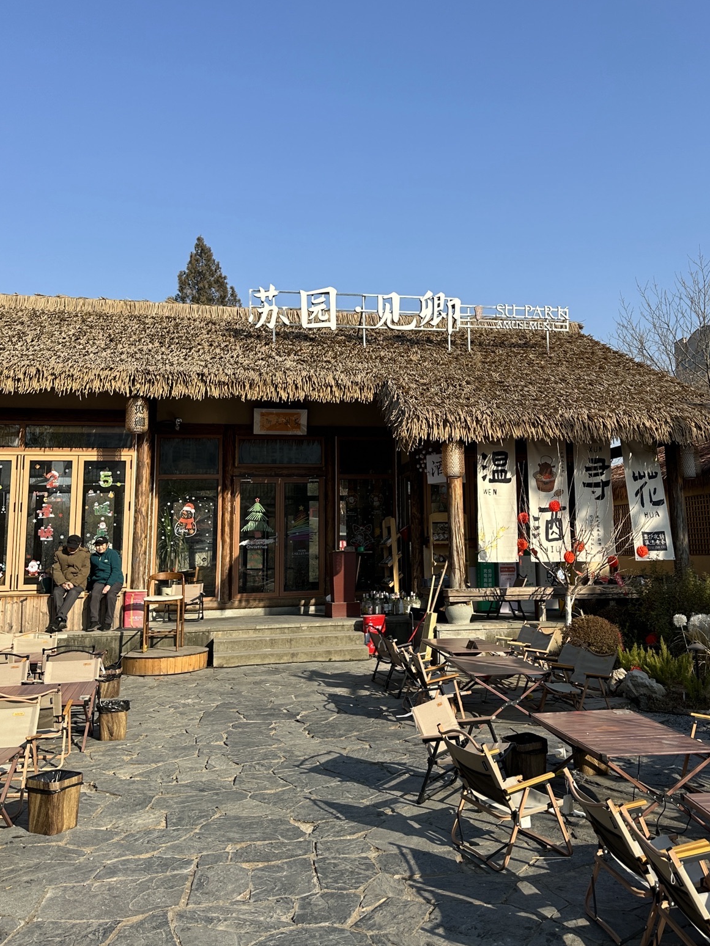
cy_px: 422
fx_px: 848
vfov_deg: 58.2
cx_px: 405
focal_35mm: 31
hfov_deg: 45.3
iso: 80
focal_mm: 6.86
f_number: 1.78
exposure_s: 1/3472
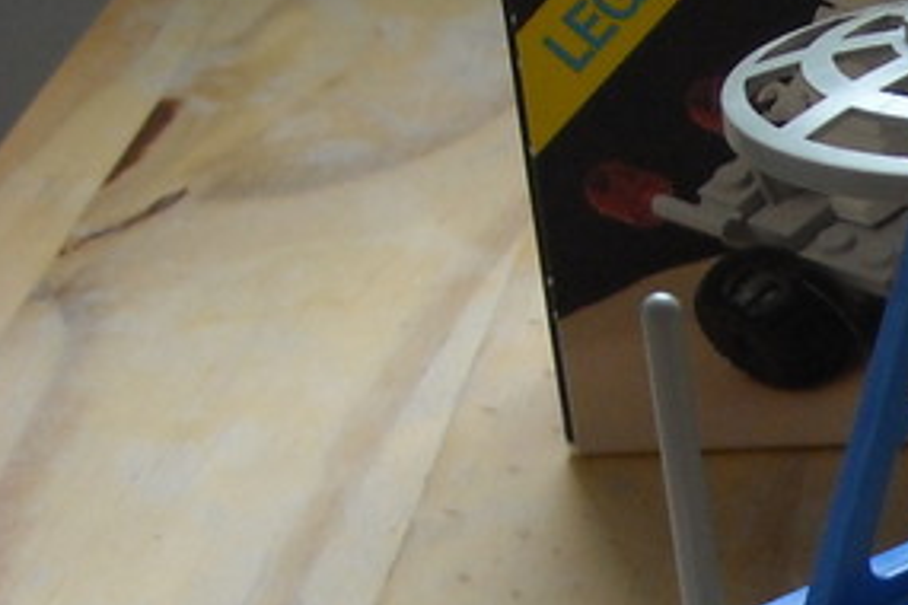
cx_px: 1421
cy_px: 718
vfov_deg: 8.4
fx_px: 4060
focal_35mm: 161
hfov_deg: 12.1
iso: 175
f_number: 3.2
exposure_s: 1/60
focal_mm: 7.92
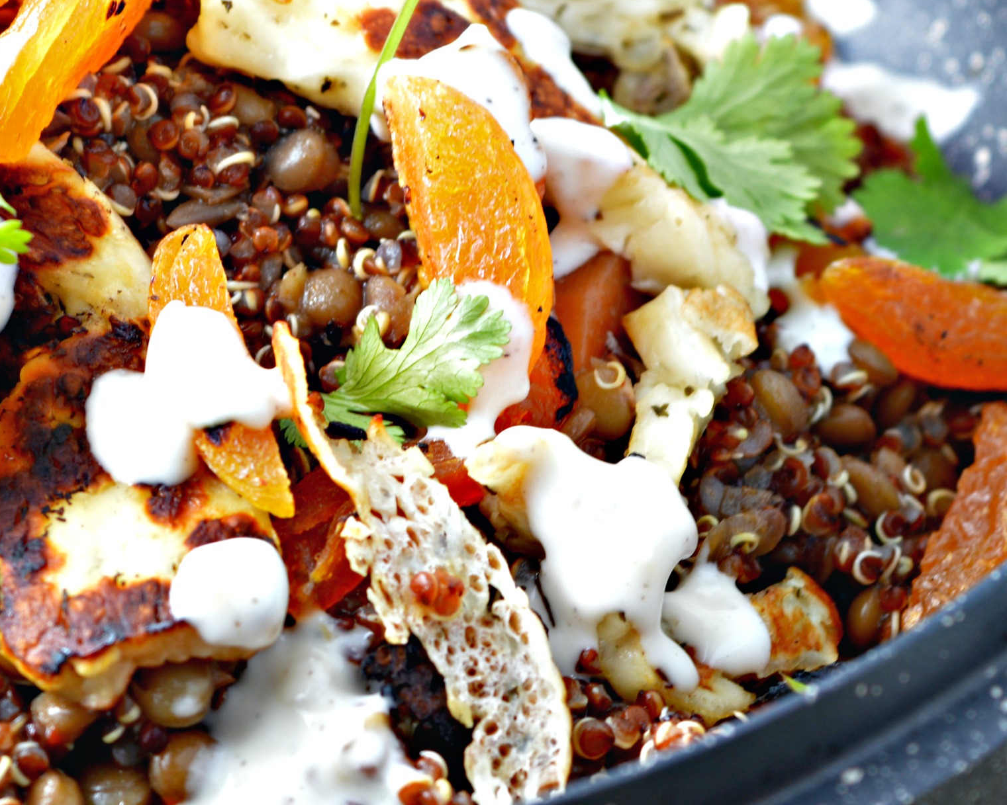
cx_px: 391
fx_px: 5038
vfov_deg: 9.1
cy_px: 244
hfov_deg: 11.4
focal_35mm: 169
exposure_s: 1/13
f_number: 5.6
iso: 100
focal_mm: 55
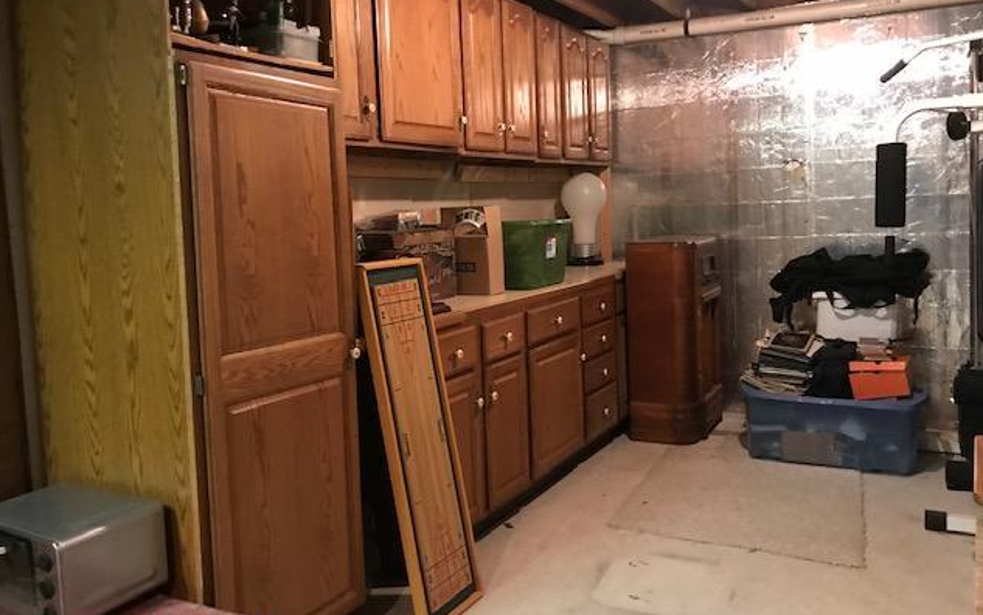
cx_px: 491
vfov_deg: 41.8
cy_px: 281
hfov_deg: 62.9
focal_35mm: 30
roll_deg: +2.0
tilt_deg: -4.8
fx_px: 804
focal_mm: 3.99
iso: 100
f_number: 1.8
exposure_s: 1/5
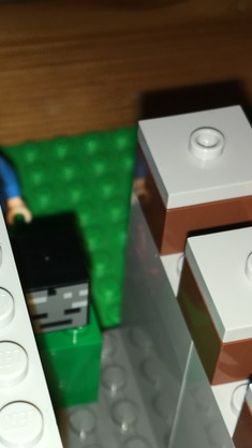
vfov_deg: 30.4
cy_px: 346
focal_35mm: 68
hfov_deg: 17.6
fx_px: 808
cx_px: 59
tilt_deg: -54.9
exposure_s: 1/167
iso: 25
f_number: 2.2
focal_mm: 4.15
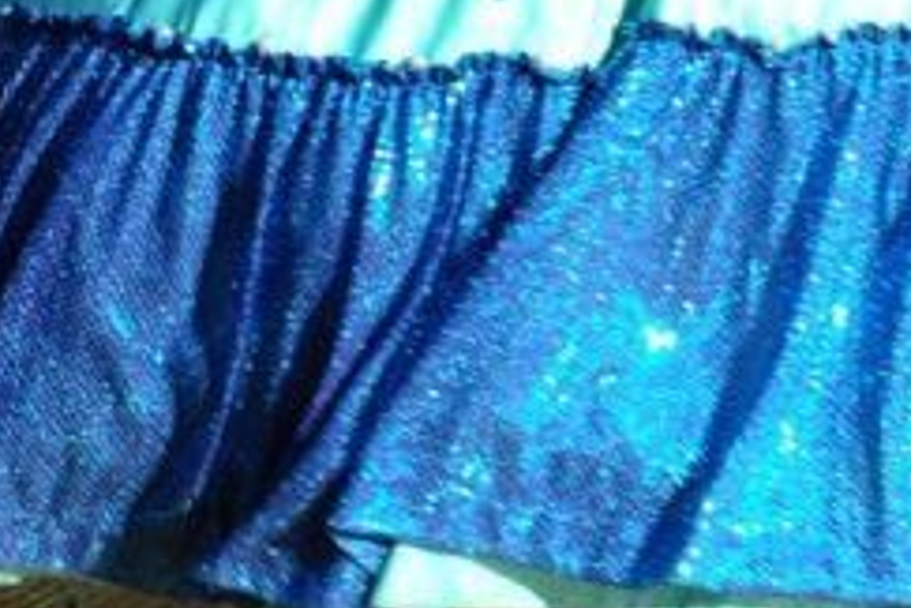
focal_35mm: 306
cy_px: -824
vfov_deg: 4.4
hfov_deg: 6.7
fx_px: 7743
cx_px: 382
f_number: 8
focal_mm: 62
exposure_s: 1/180
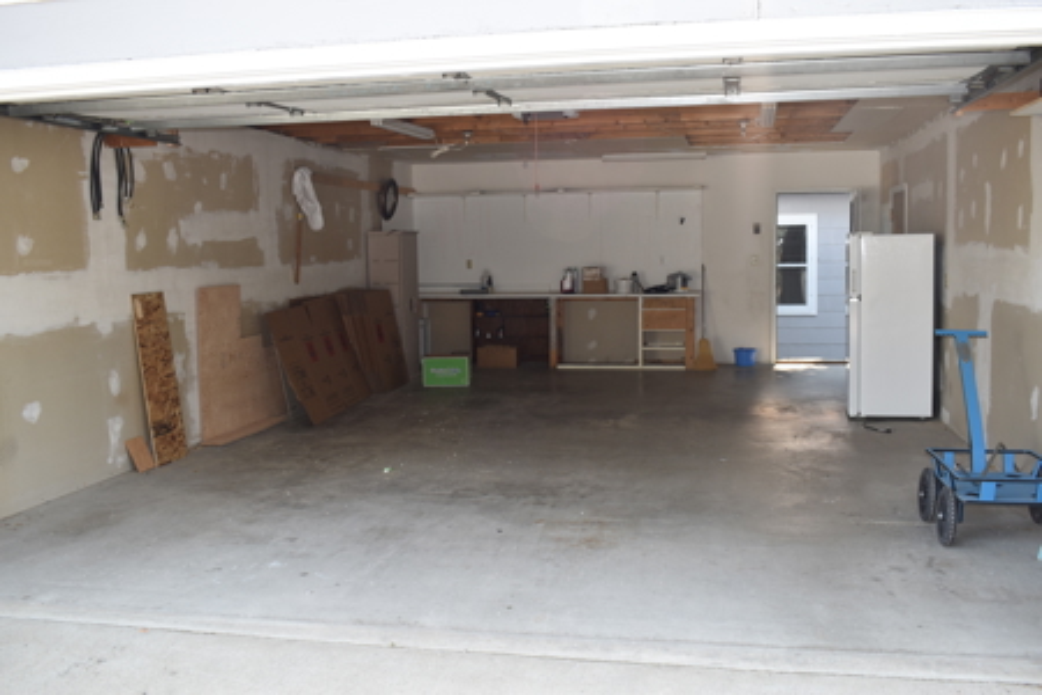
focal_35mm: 34
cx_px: 521
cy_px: 348
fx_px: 999
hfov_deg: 55.1
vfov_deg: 38.4
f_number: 5.6
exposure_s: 1/125
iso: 180
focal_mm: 23
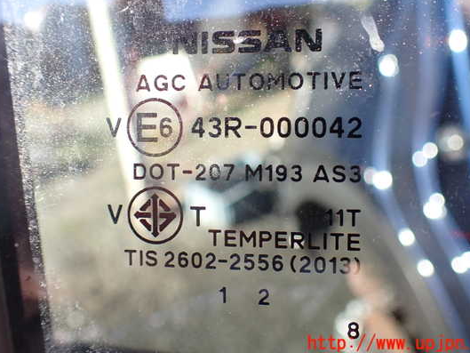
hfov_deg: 53.9
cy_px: 155
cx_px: 242
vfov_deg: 41.7
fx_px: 462
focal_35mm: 34
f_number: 2.3
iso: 100
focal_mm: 5.4
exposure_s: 1/125
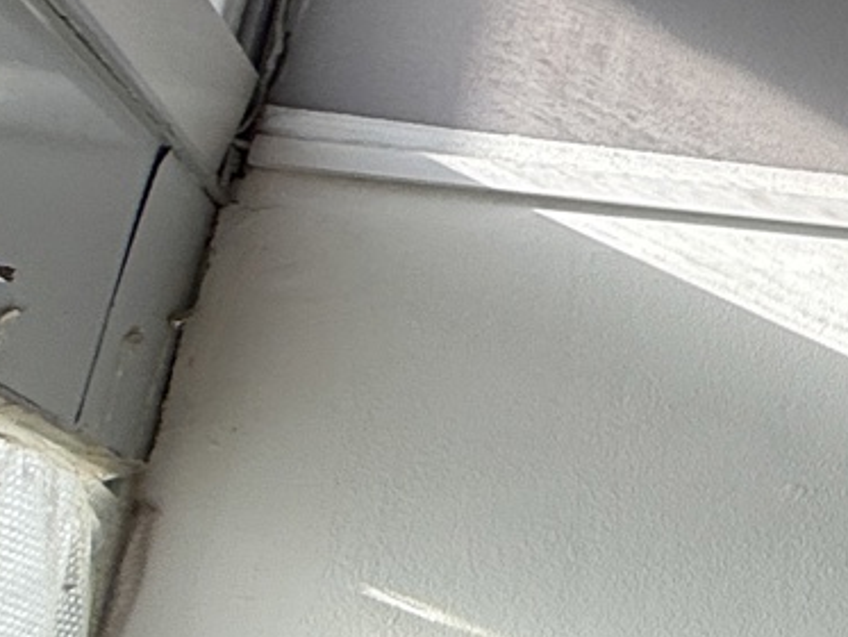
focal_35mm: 72
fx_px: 1764
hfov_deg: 15.7
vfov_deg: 20.5
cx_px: 1971
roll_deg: +0.4
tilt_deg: +16.5
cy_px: 323
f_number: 2.2
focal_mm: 2.22
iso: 50
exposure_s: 1/293
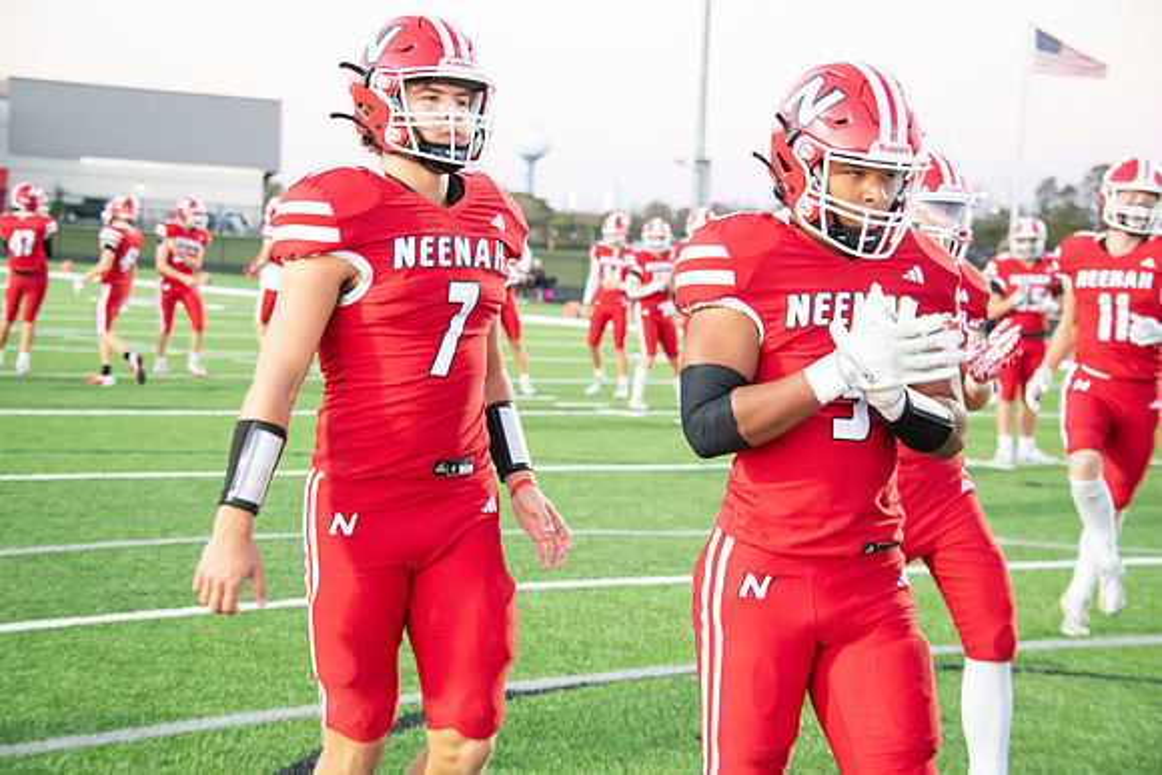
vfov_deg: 16.1
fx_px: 2744
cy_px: 388
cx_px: 581
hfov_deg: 23.9
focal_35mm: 85
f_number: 5.6
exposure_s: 1/320
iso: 8000
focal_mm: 85
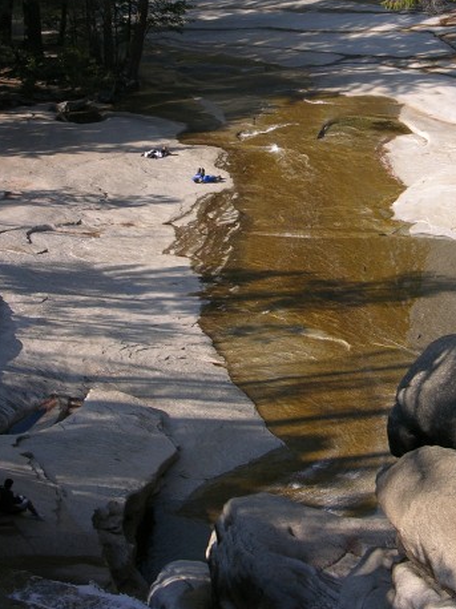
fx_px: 1828
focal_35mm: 104
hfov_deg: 14.2
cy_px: 194
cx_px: 332
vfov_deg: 18.8
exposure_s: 1/220
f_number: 5.1
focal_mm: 15.7
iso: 50
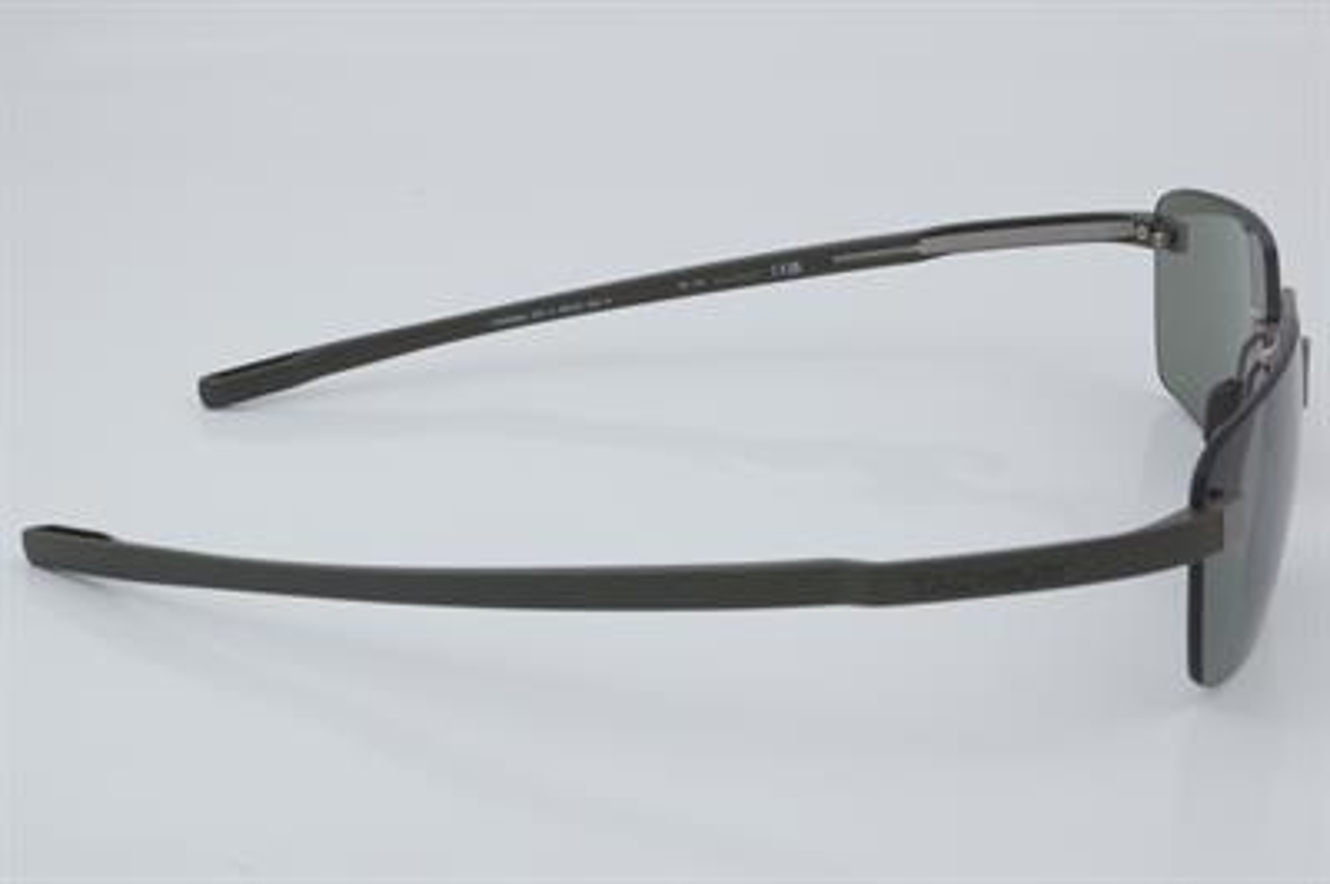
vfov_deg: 20.1
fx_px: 2492
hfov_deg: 29.9
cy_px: 442
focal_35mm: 68
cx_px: 665
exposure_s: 1/4
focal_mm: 45
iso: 100
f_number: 32
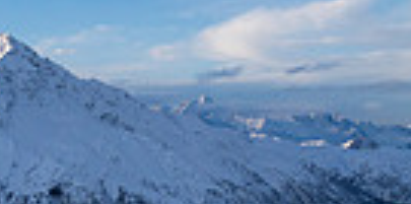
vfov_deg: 8.8
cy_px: 513
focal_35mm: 111
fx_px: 1177
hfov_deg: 18.9
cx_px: 472
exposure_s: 1/500
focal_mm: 24
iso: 320
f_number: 11
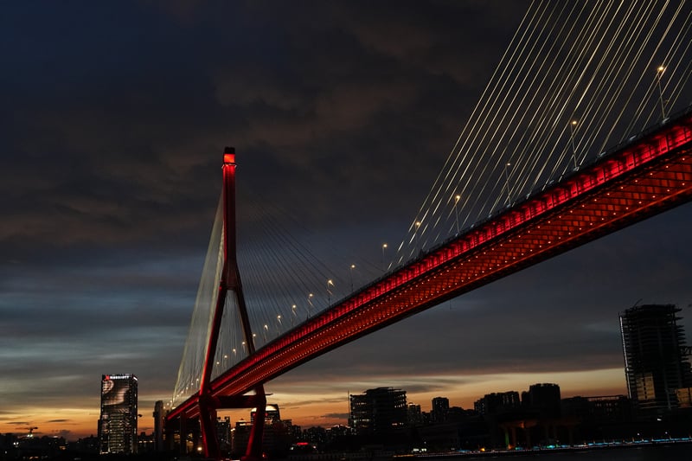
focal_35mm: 42
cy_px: 230
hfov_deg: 46.4
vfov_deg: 31.9
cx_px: 346
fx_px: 807
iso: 3200
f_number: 5
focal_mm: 28
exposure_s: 1/80
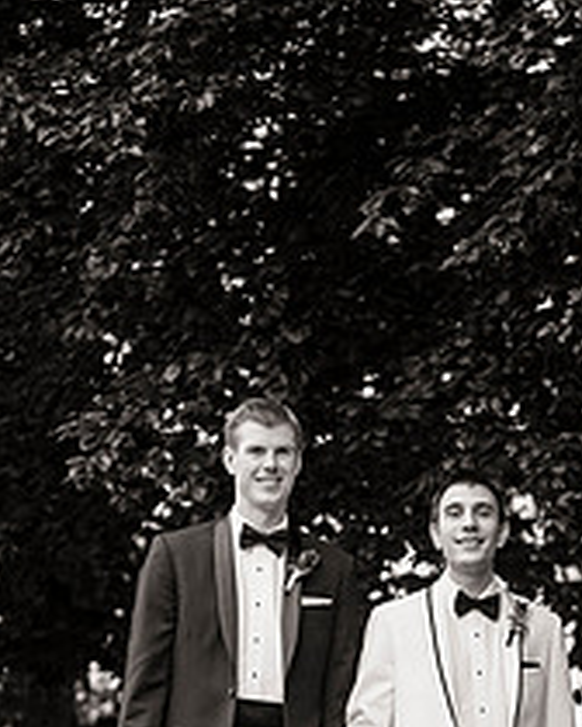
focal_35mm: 171
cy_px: 775
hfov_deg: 9.0
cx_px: 345
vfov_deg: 11.1
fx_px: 3682
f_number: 2.8
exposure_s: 1/3200
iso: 640
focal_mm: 85
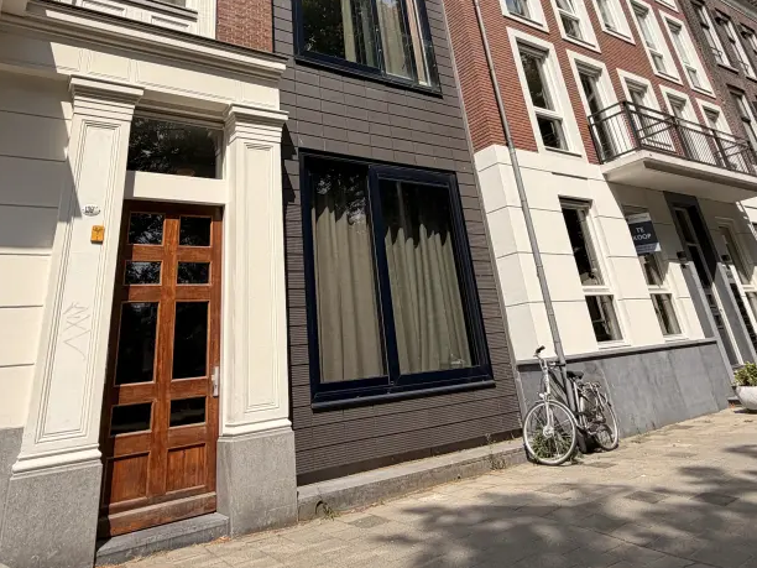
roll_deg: +6.1
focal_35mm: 25
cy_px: 103
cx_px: 361
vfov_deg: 51.0
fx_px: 547
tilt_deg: +27.7
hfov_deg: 69.4
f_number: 2.2
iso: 20
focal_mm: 2.22
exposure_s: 1/1001
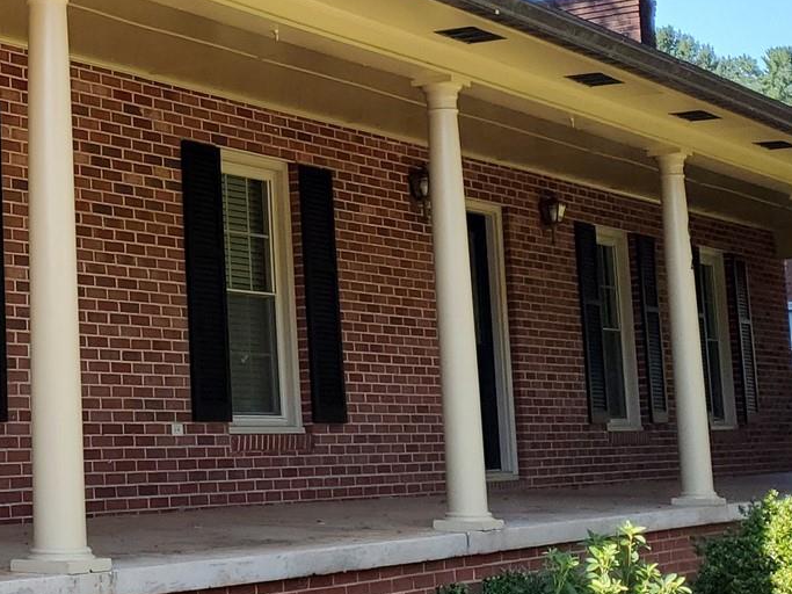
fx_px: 1784
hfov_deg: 23.7
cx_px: -46
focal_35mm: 78
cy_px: 155
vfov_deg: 18.8
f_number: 1.5
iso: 50
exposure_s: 1/827
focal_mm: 4.3
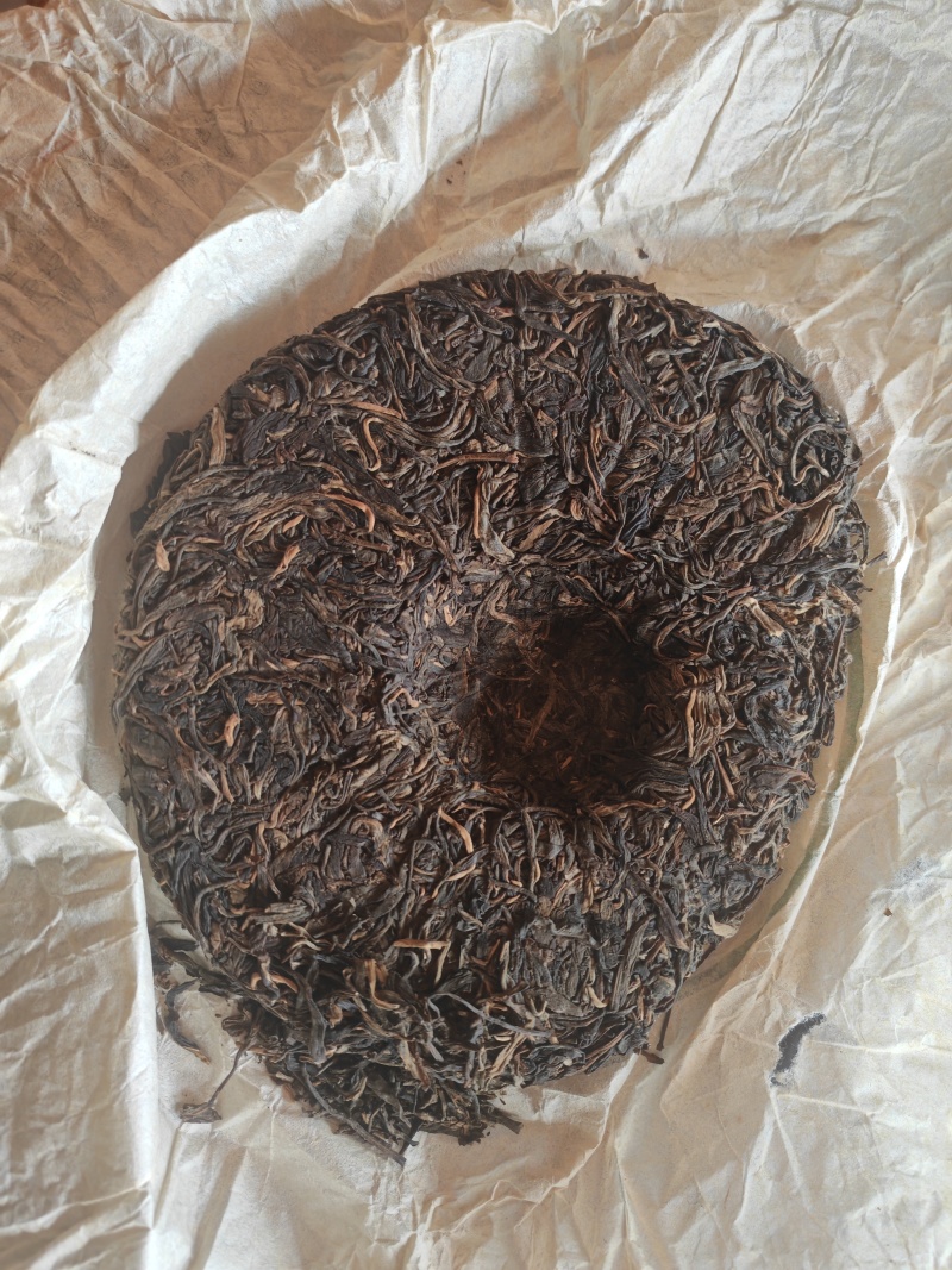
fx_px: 990
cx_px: 476
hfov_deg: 51.3
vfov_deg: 65.3
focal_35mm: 27
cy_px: 635
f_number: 1.95
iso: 400
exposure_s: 1/50
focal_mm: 5.52
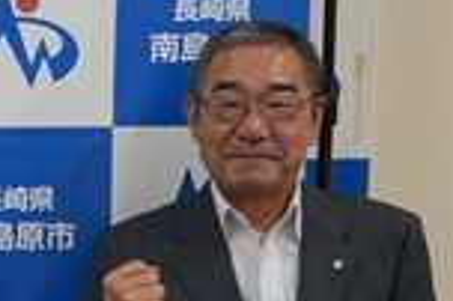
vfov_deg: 7.1
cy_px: 390
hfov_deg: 10.2
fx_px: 2388
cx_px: -384
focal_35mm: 190
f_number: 4.5
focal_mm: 30
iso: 800
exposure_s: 1/160
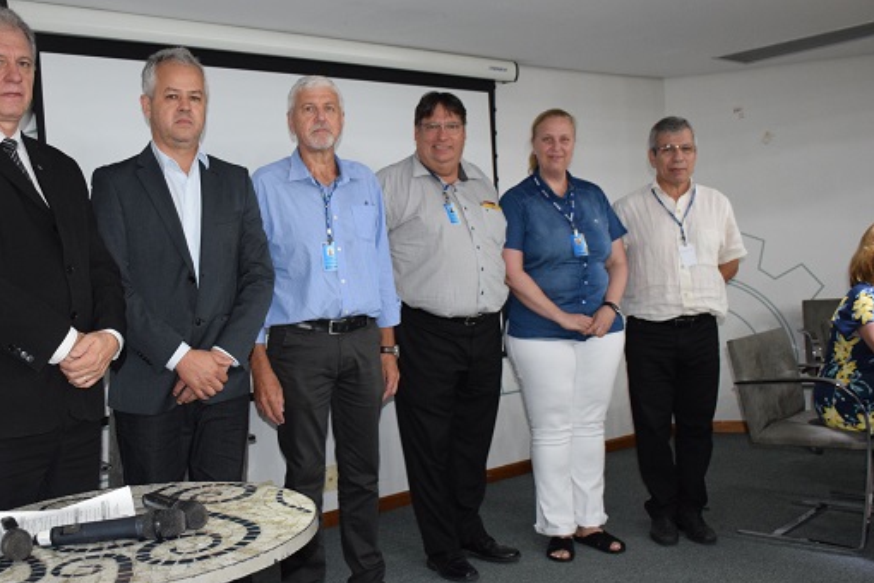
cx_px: 362
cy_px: 300
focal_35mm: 41
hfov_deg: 47.6
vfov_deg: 32.9
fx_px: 985
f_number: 3.8
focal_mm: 23
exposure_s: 1/60
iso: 1800
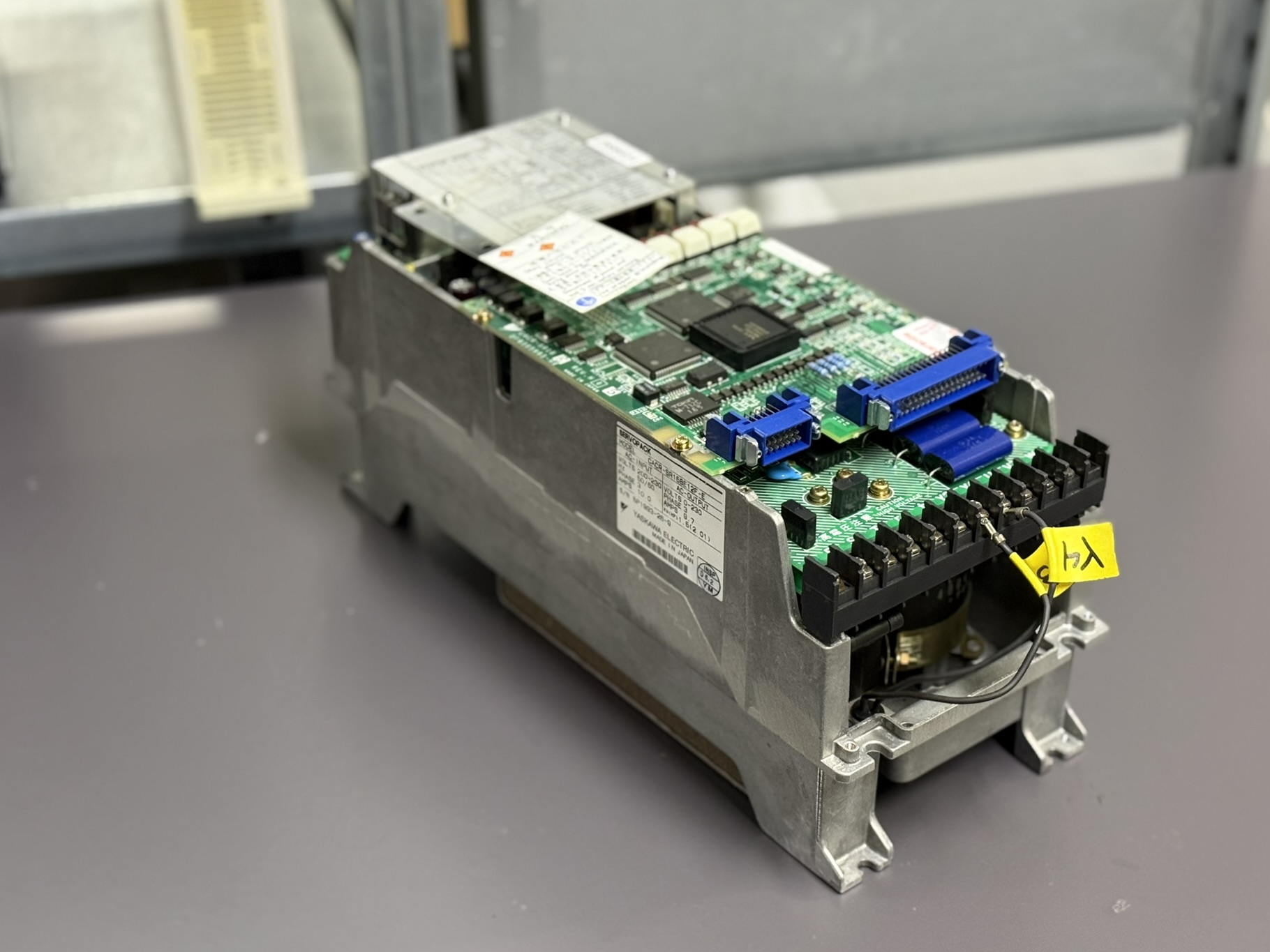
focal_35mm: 54
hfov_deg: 35.5
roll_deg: -1.0
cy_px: 507
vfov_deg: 27.0
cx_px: 659
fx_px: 1981
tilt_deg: -33.3
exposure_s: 1/33
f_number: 1.78
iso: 250
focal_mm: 6.76
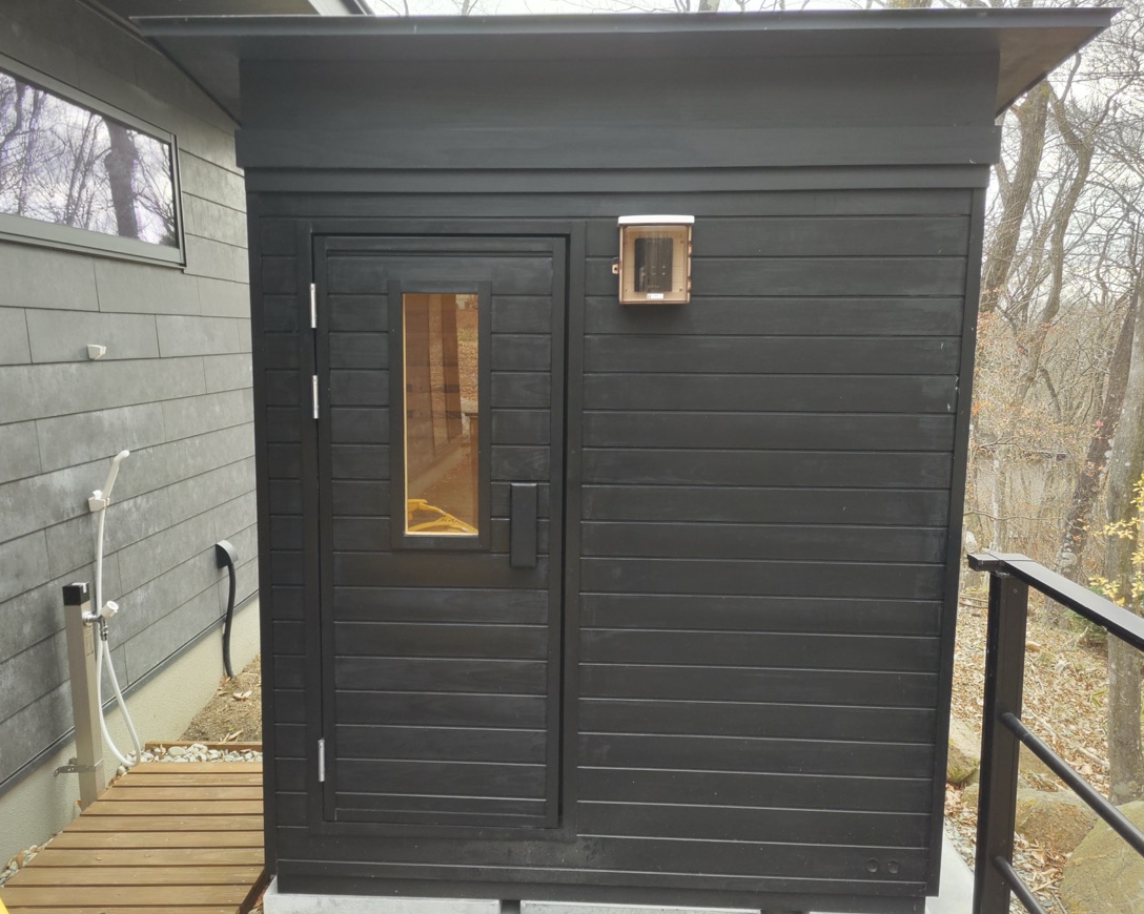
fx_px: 948
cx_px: 534
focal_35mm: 28
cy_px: 464
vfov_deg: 51.5
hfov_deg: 62.2
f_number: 1.79
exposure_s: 1/50
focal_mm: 4.8
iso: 195
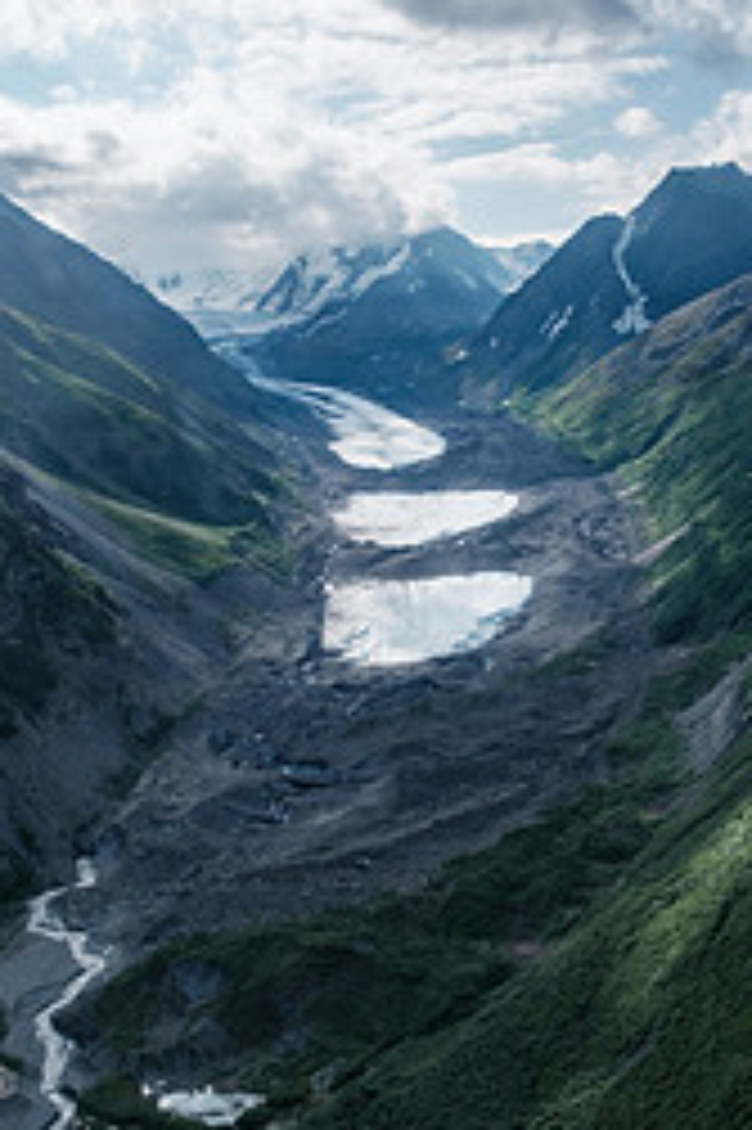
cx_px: 374
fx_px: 1349
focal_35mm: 43
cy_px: 527
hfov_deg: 31.1
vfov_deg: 45.4
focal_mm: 16
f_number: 5.6
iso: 320
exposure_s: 1/1700
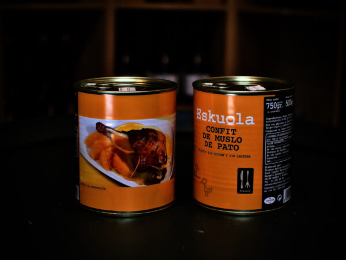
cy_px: 130
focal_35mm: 64
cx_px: 173
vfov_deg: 22.9
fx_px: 640
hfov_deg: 30.3
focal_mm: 32
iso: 2000
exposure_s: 1/400
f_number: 5
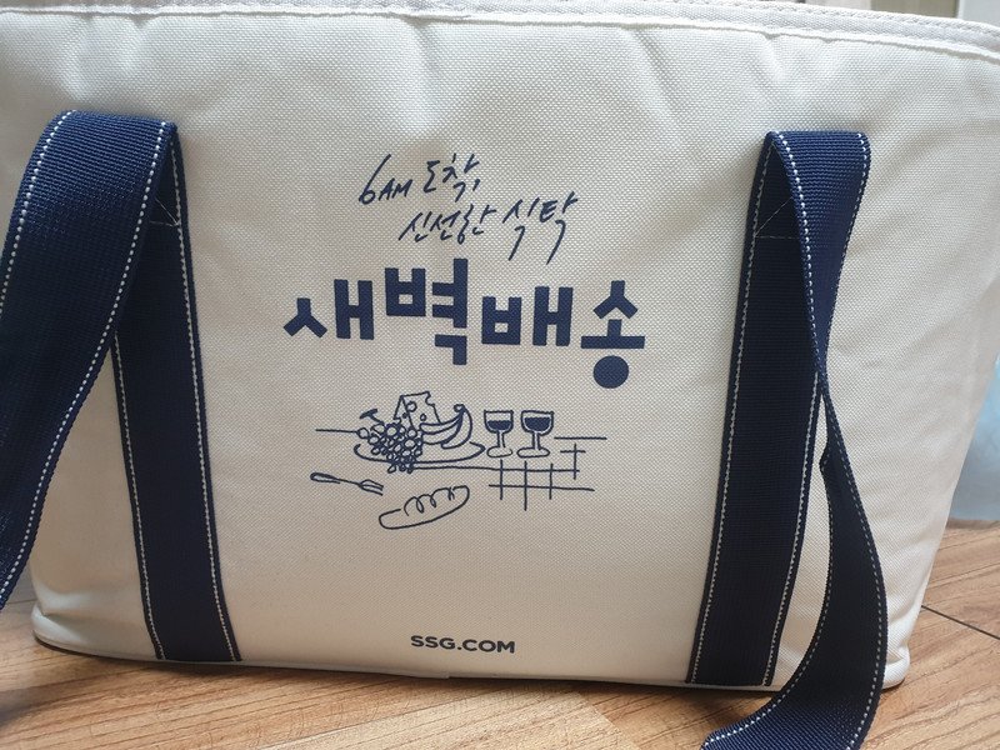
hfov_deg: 67.3
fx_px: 751
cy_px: 375
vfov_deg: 53.1
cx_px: 500
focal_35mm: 26
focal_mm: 4.3
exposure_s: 1/40
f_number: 2.4
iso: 320
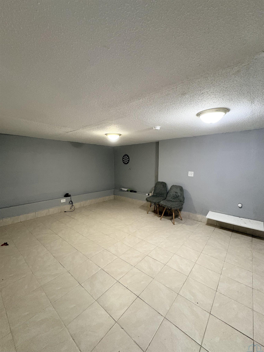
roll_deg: -0.3
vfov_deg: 102.1
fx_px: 142
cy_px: 176
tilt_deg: -3.4
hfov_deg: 85.7
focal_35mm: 14
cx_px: 132
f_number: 2.2
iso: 640
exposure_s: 1/60
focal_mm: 2.22
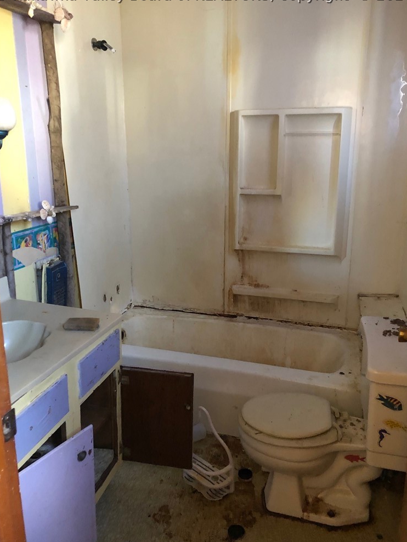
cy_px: 264
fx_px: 455
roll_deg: +0.0
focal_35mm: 29
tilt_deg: -13.3
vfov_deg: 61.6
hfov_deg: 48.2
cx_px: 203
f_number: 1.8
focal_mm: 4
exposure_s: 1/4
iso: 100
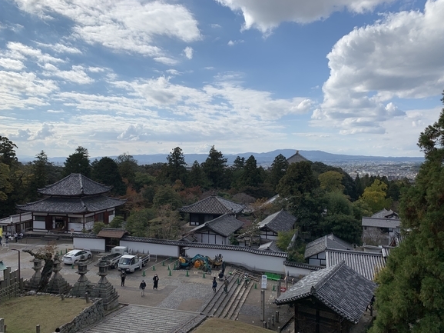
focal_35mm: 27
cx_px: 222
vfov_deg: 51.3
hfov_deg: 65.3
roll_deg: -0.5
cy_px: 171
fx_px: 346
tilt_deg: -2.3
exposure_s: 1/4902
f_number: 1.8
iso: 25
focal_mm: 4.25
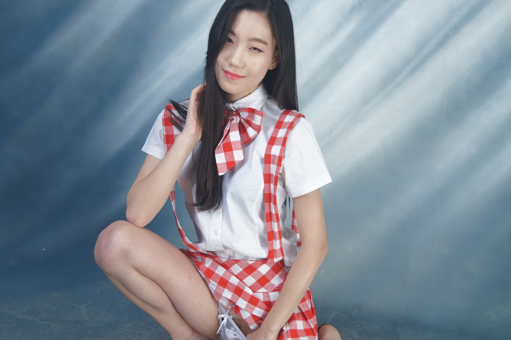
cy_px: 170
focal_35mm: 60
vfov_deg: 22.6
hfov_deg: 33.4
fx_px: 851
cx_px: 256
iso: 800
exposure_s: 1/125
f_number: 5.6
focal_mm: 40
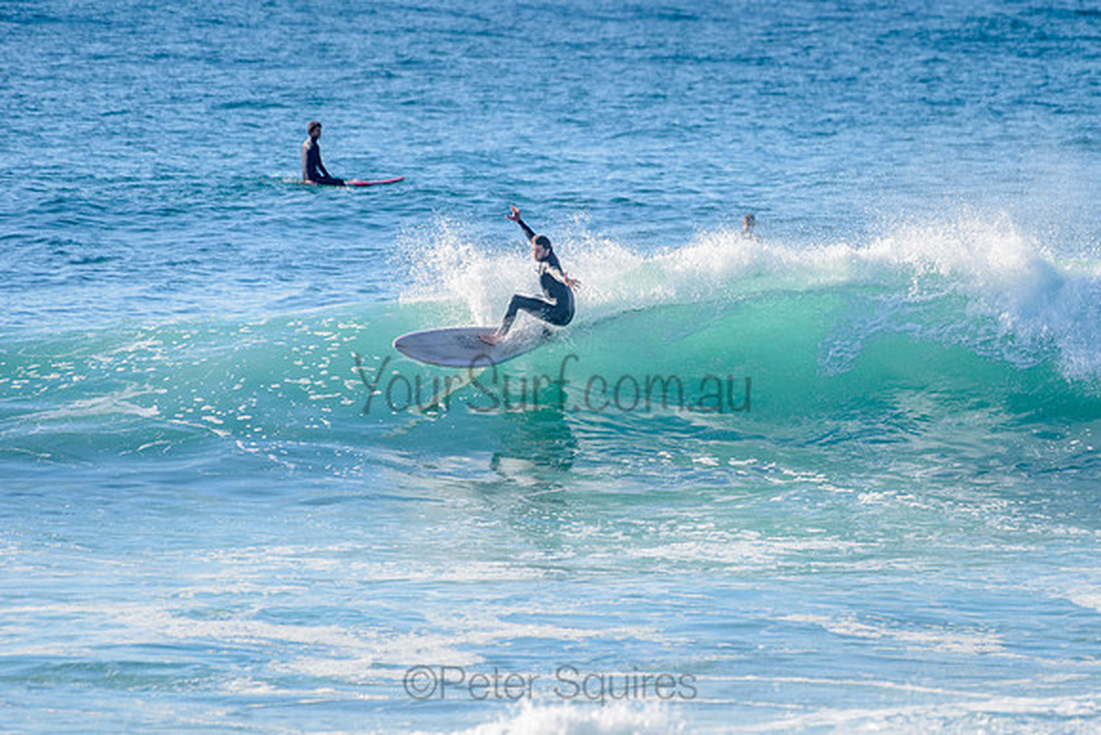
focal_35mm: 613
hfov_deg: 3.4
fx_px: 18758
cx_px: 675
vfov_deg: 2.2
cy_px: 297
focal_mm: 500
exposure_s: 1/2000
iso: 250
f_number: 5.6
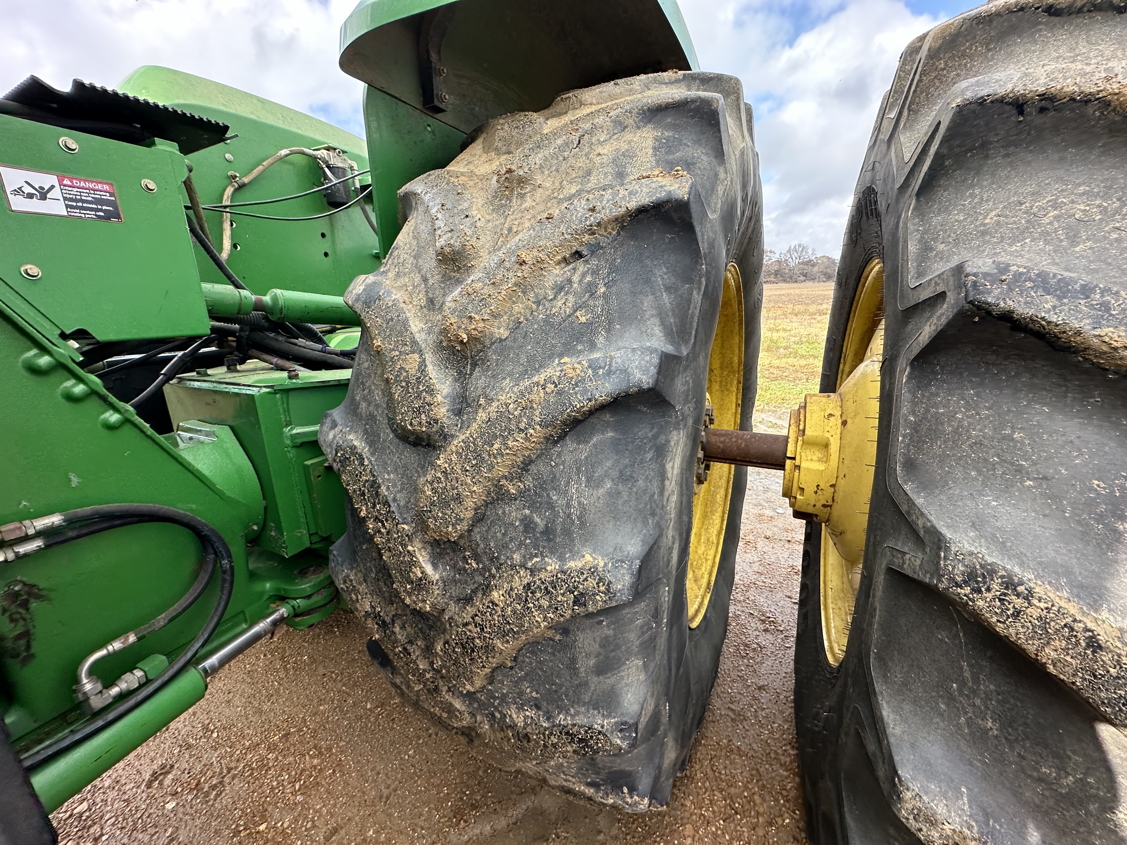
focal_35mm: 14
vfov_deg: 85.7
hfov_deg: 102.1
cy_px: 422
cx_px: 564
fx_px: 456
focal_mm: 2.22
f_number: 2.2
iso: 40
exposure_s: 1/273
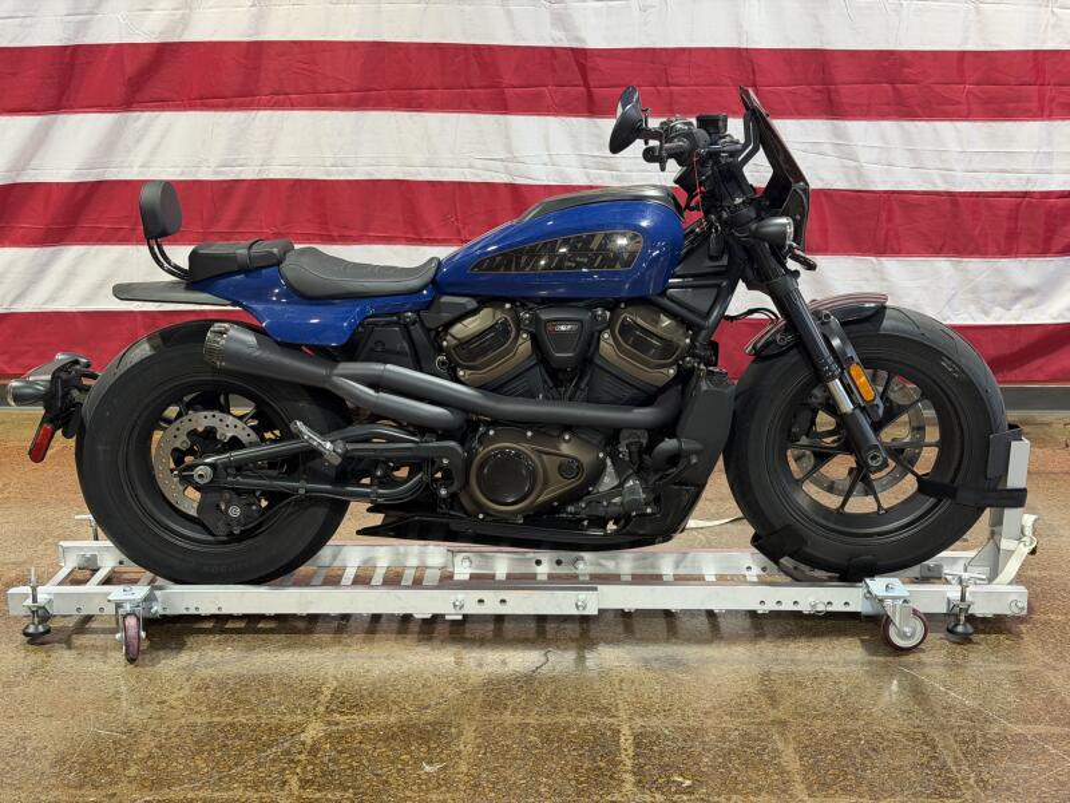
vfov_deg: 30.3
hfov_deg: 39.7
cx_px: 535
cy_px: 402
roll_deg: +0.1
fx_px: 1484
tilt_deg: -13.4
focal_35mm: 48
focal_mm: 6.76
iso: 80
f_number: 1.78
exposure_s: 1/60
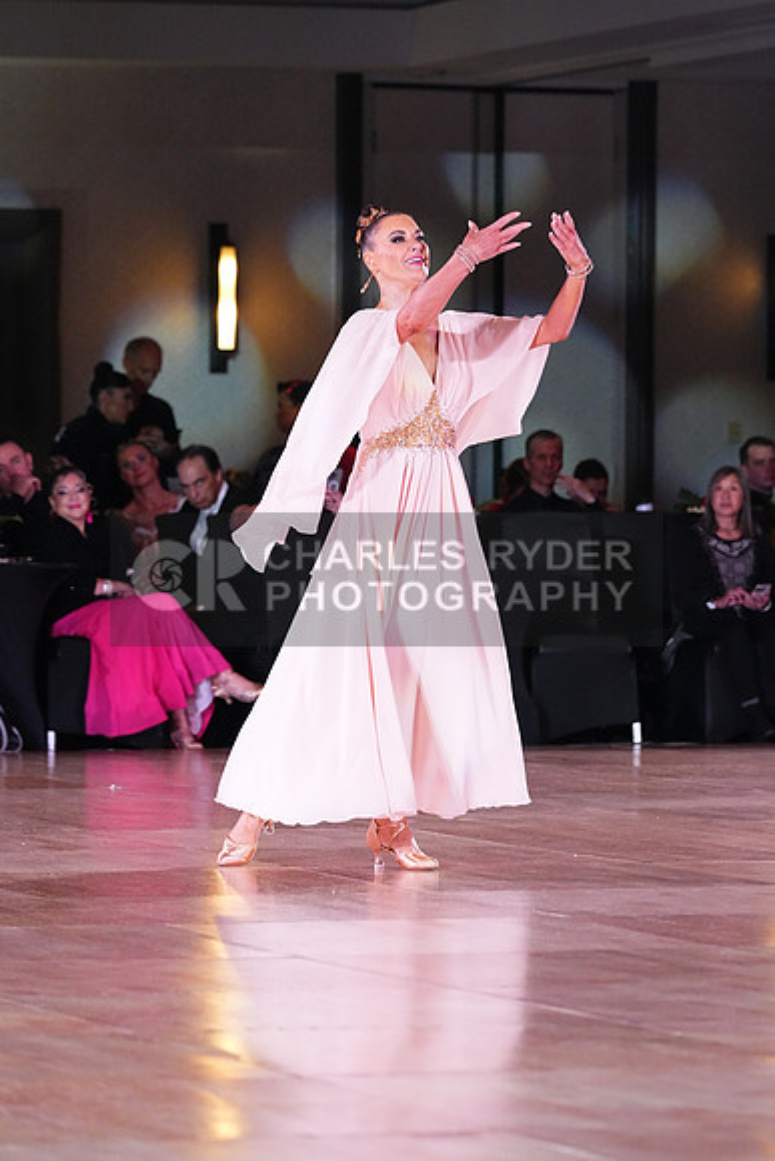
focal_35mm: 200
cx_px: 388
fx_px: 6454
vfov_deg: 10.3
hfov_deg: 6.9
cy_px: 580
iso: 8000
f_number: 5.6
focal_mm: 200
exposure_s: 1/320
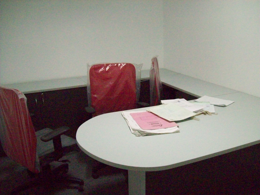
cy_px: 98
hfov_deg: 51.4
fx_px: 270
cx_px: 130
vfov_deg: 39.7
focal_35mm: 36
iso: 800
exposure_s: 1/128
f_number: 2.7
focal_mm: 6
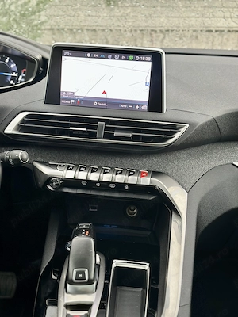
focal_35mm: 48
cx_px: 119
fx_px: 440
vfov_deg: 39.7
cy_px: 158
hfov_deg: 30.3
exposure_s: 1/60
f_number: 1.78
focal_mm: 6.86
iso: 160
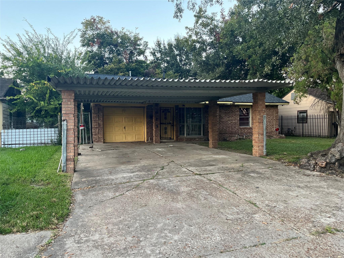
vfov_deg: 53.1
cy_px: 129
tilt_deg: -1.3
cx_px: 172
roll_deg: +1.7
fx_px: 258
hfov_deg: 67.3
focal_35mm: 26
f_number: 1.6
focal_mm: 5.1
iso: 125
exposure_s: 1/101
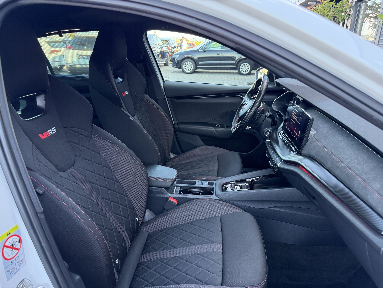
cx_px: 192
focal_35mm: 24
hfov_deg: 71.6
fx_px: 266
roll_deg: -1.6
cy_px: 144
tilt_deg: -19.2
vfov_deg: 56.8
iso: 200
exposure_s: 1/116
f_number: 1.78
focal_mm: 6.76
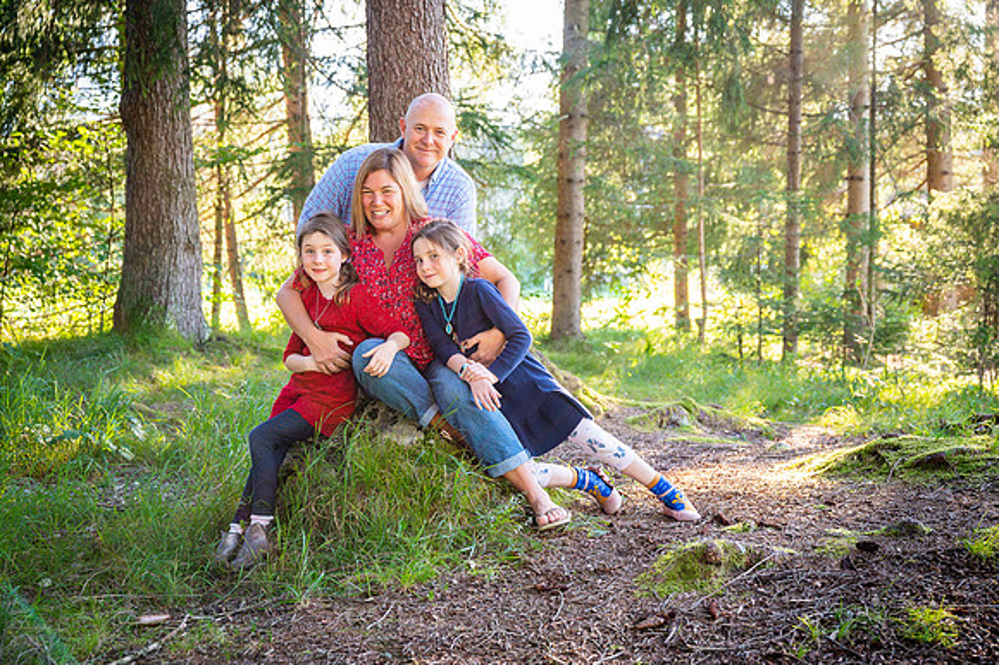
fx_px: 1331
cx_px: 500
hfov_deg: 41.1
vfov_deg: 28.0
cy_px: 332
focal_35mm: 48
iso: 200
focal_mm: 48
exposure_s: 1/50
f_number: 3.5
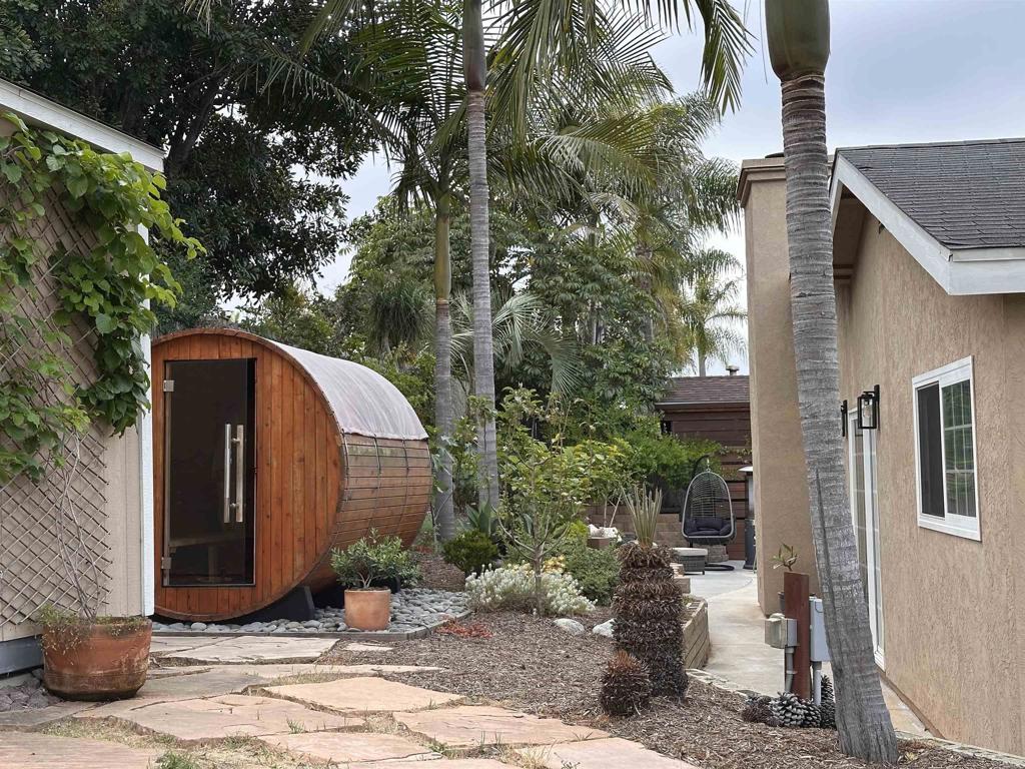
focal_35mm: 48
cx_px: 512
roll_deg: +0.6
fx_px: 1421
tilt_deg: +3.2
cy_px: 384
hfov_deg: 39.7
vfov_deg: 30.3
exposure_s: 1/317
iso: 64
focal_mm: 6.86
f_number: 1.78
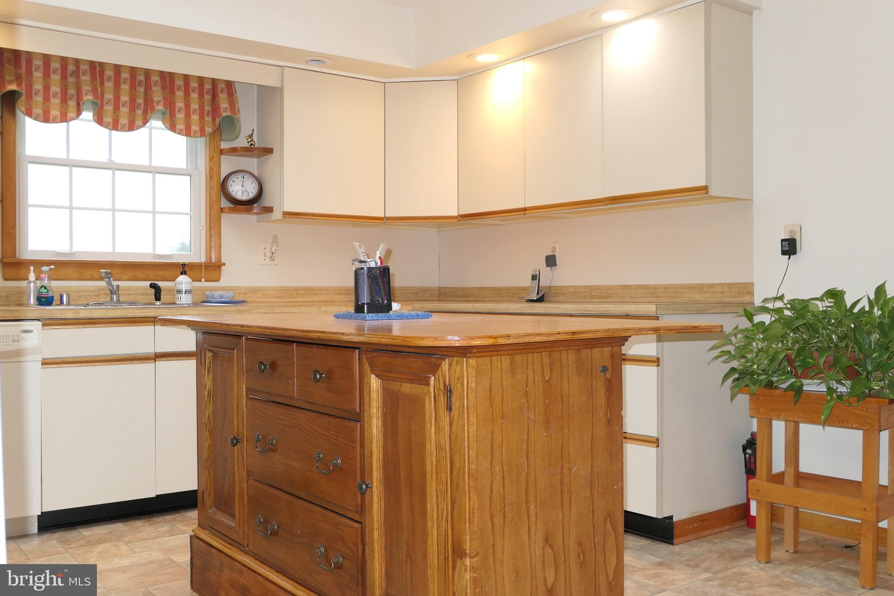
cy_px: 298
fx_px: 869
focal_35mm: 35
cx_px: 447
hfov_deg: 54.4
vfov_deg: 37.8
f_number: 2.8
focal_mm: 12.8
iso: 640
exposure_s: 1/60
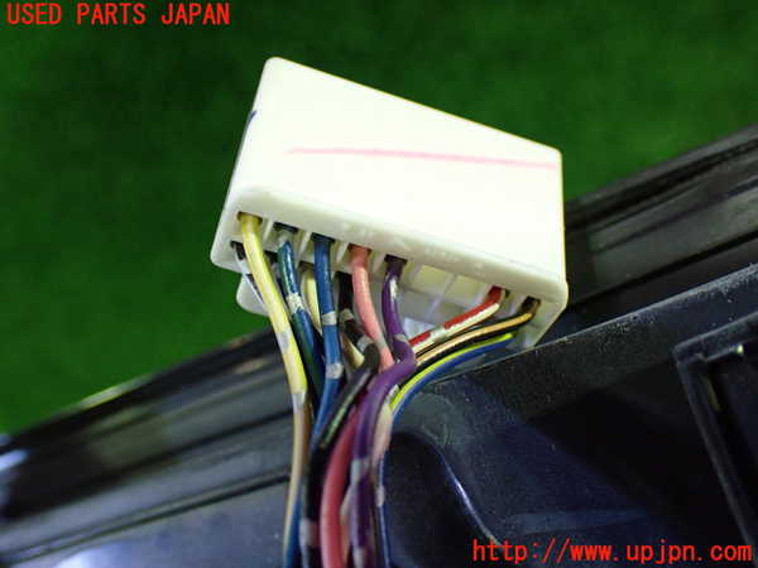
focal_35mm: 41
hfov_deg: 45.8
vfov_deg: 35.1
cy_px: 284
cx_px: 379
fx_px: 898
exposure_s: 1/50
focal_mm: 7.31
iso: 800
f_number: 2.8
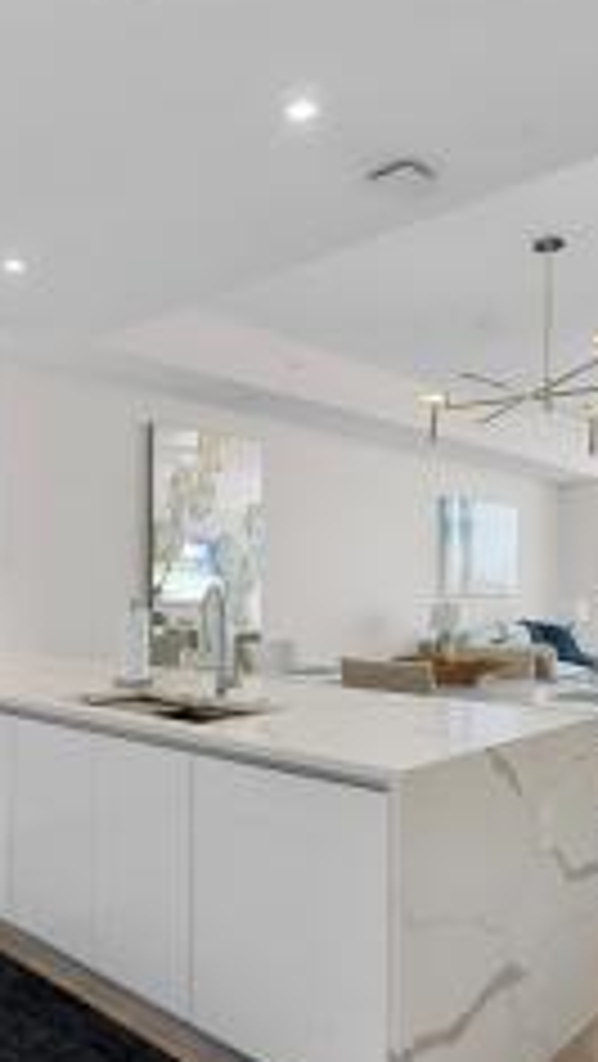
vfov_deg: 67.8
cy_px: 572
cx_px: 202
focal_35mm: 28
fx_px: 788
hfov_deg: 41.1
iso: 500
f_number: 8
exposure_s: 1/30
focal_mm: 14
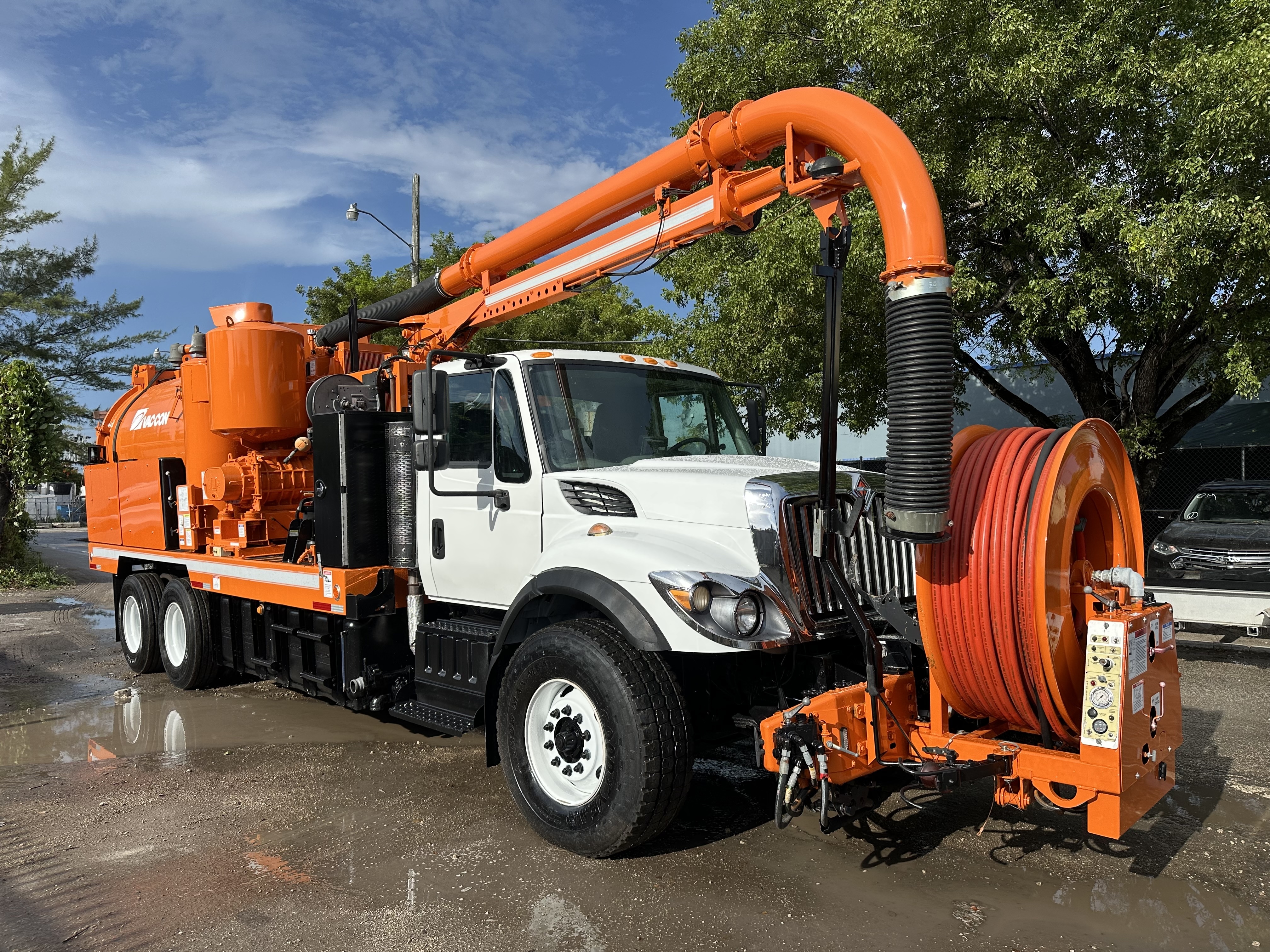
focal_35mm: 24
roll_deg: -0.1
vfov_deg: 56.8
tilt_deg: +2.1
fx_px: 881
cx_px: 635
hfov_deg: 71.6
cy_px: 476
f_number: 1.78
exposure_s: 1/4762
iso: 80
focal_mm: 6.86
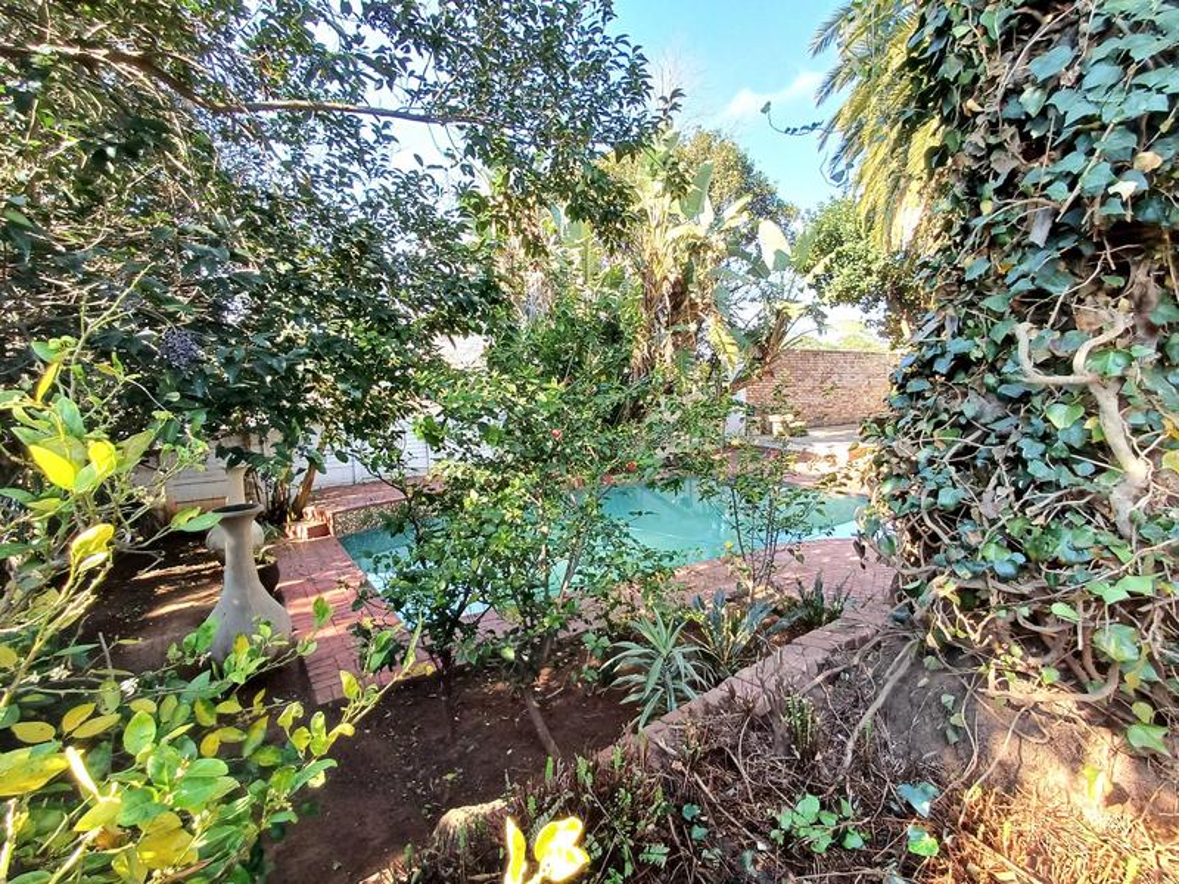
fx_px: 545
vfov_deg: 78.1
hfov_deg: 94.5
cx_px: 590
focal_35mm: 16
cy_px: 442
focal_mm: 1.64
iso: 40
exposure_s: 1/133
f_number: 2.2
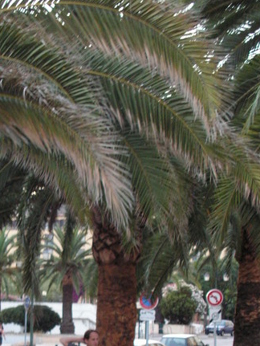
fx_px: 890
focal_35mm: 89
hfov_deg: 16.5
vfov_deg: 21.6
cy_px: 291
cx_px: 59
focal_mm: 8.1
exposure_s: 1/40
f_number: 3.2
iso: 100
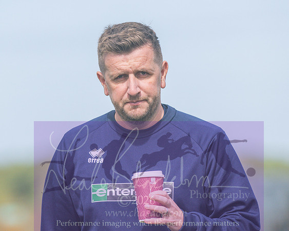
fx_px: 3731
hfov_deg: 4.4
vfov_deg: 3.5
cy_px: 82
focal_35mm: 436
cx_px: 125
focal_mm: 300
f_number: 4
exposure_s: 1/4000
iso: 400
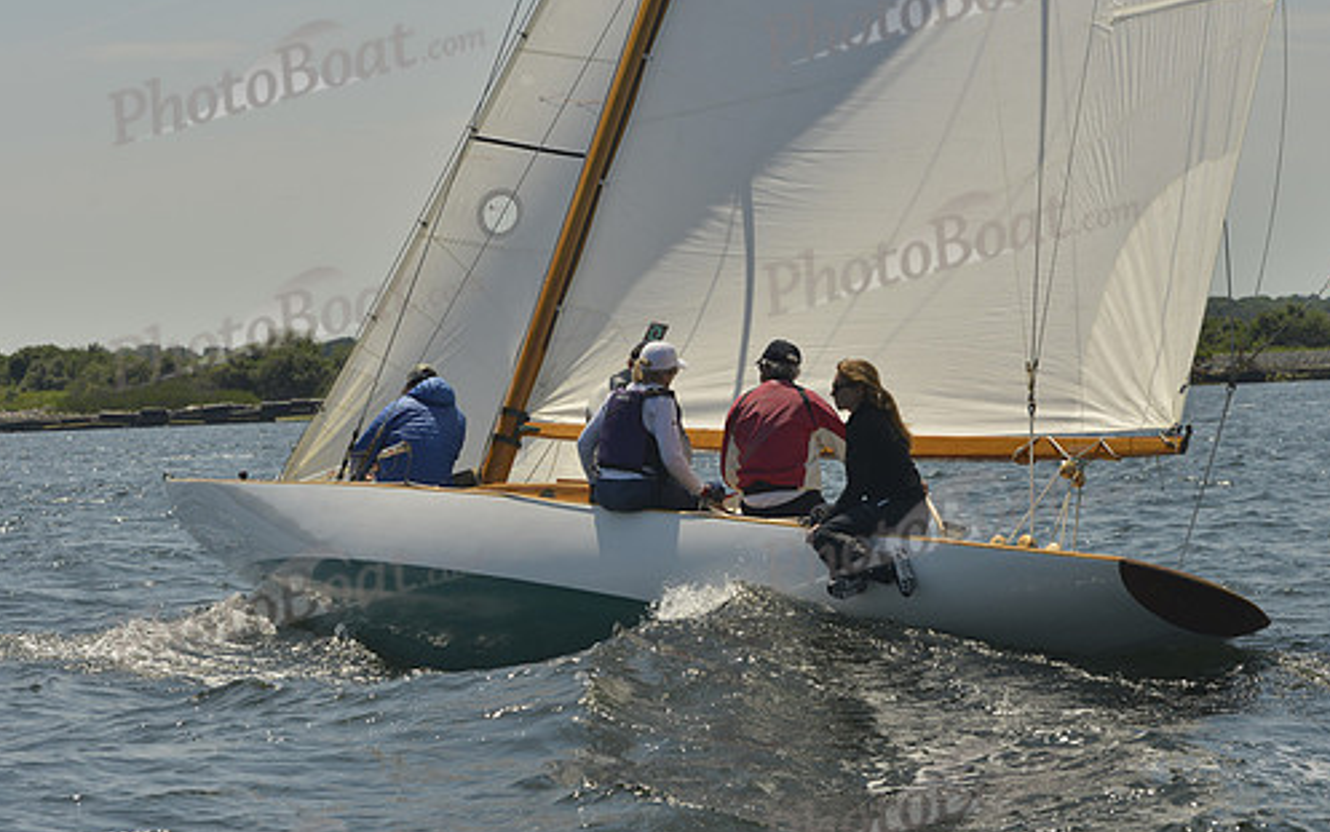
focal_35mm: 119
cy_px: 424
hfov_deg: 17.5
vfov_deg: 11.0
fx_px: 4315
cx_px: 626
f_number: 9
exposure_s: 1/800
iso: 280
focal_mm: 100
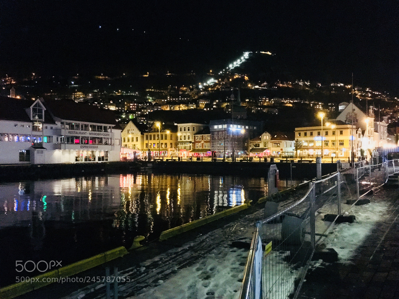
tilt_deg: +0.9
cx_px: 200
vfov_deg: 48.2
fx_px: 334
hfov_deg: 61.7
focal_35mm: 29
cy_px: 150
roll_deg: -0.7
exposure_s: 1/17
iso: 1600
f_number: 2.2
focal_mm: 4.15
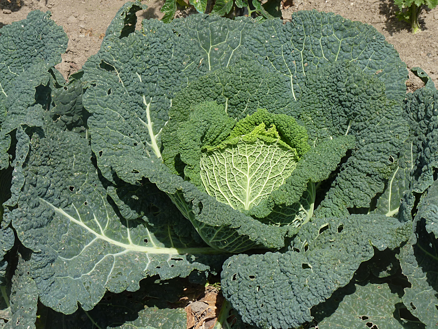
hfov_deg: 14.7
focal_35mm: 134
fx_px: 1696
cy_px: 164
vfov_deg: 11.1
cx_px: 219
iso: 100
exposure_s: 1/250
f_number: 6.3
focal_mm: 23.7
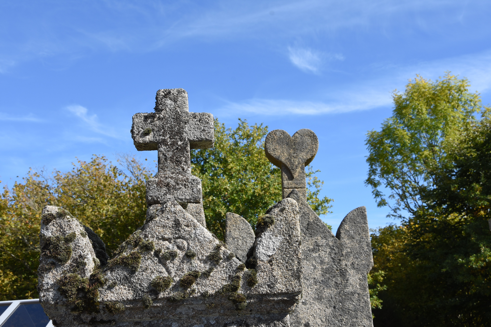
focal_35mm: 57
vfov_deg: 23.8
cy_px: 164
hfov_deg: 35.1
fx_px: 777
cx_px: 246
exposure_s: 1/200
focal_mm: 38
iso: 200
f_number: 11
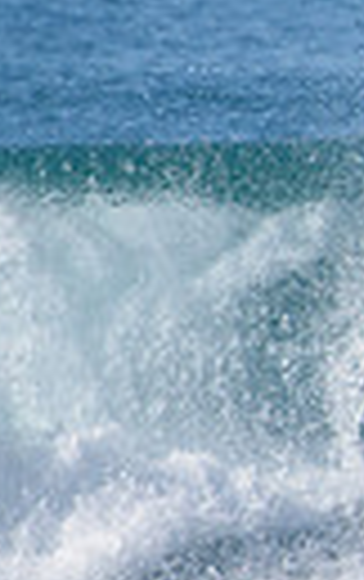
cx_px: 1123
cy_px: 214
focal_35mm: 2294
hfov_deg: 0.6
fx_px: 36290
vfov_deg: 0.9
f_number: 5.6
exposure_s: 1/1600
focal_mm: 500
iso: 160
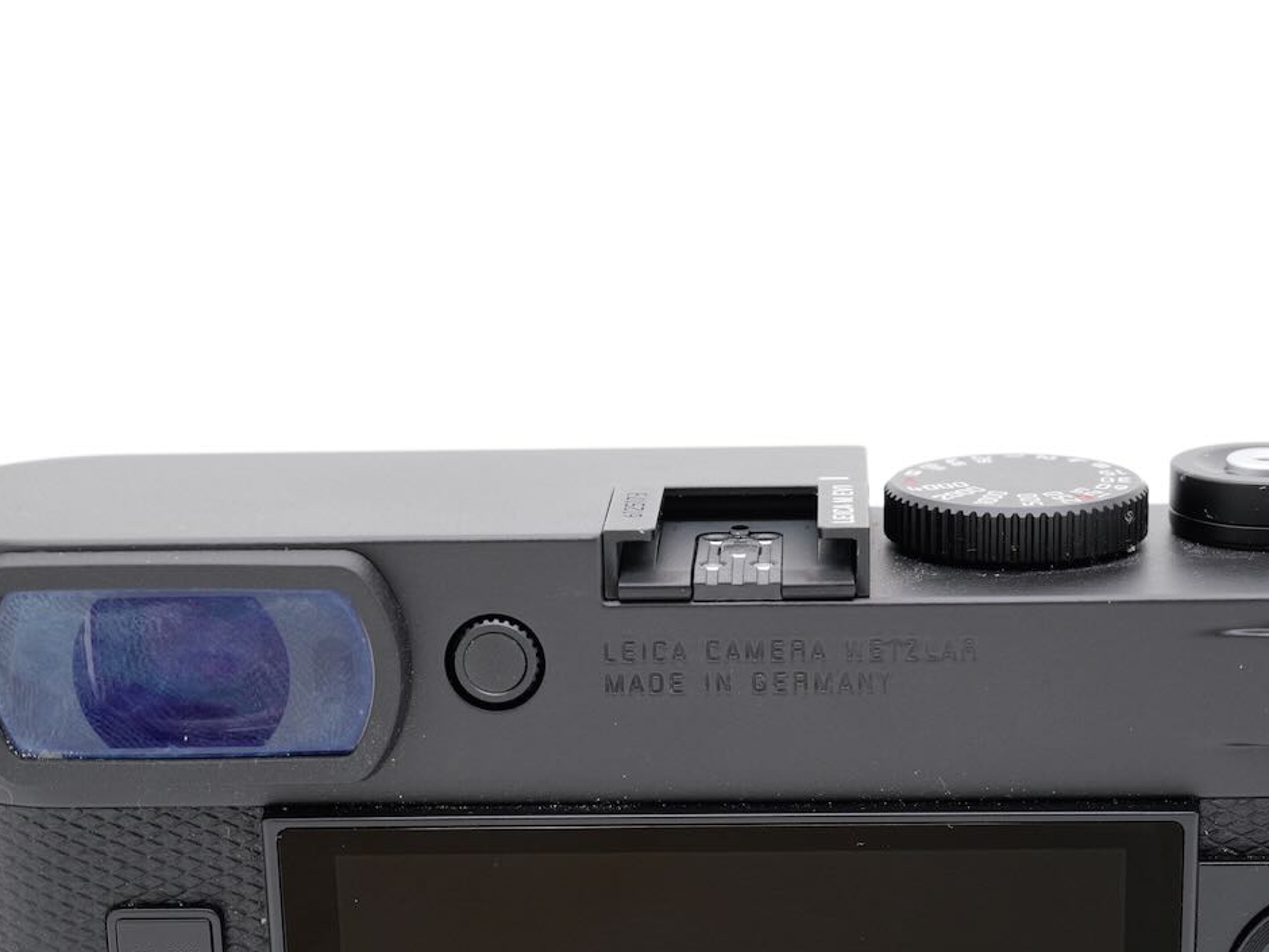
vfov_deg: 16.6
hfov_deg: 22.2
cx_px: 761
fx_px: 3226
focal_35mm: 88
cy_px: 860
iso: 800
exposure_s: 1/60
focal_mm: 43
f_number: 9
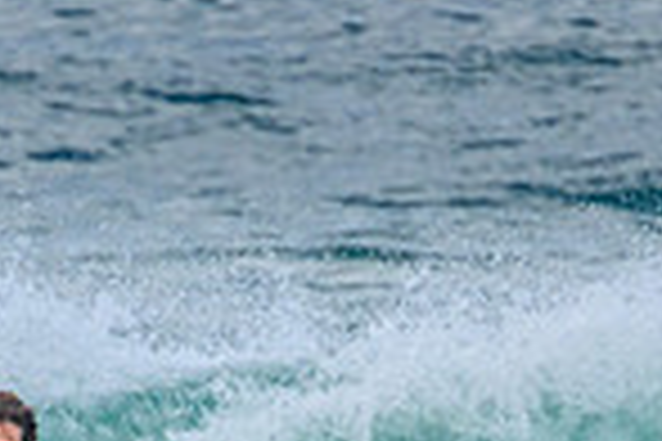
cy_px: 844
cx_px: 63
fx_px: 57884
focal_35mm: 3148
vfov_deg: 0.4
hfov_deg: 0.7
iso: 1250
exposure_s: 1/2000
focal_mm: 800
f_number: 11
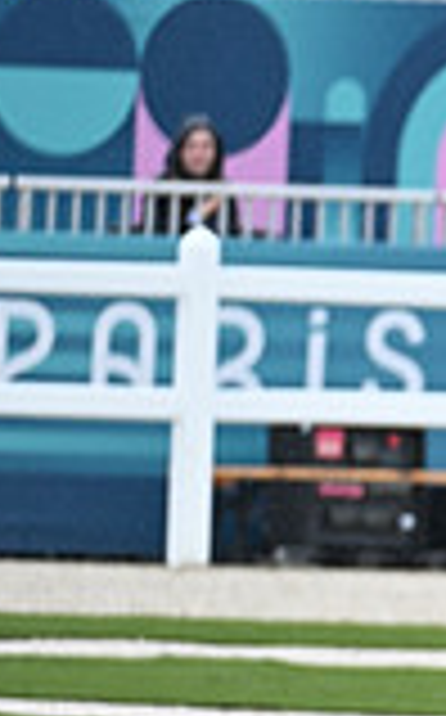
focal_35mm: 1117
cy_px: 408
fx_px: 21783
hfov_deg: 1.2
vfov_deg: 1.9
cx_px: 1126
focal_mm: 300
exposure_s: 1/1250
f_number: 4.5
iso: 640
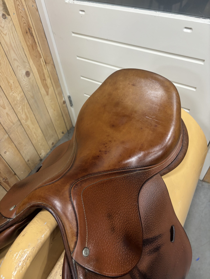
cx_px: 105
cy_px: 140
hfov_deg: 53.1
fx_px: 210
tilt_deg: -50.3
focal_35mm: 26
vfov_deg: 67.3
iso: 160
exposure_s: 1/50
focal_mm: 5.96
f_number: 1.6
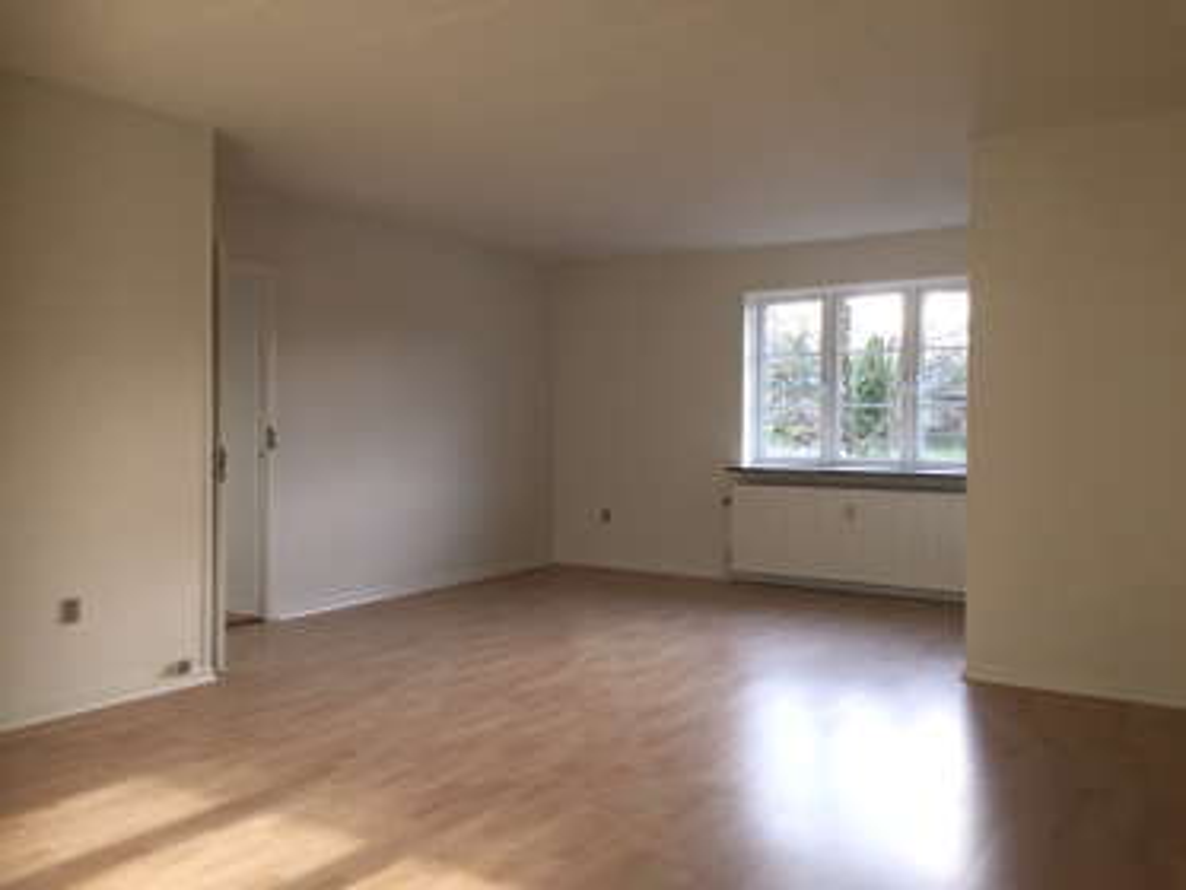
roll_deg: -1.8
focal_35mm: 29
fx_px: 994
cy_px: 445
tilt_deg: -1.9
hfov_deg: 61.6
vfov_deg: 48.3
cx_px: 593
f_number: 2.2
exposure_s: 1/50
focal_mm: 4.15
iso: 40
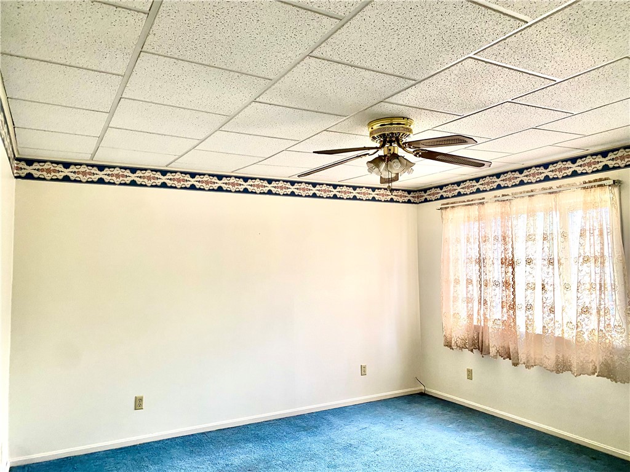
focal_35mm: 26
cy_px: 236
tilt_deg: +3.4
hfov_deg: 67.3
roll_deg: +0.9
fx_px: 473
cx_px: 315
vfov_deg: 53.1
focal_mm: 4.25
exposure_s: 1/77
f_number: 1.8
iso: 125
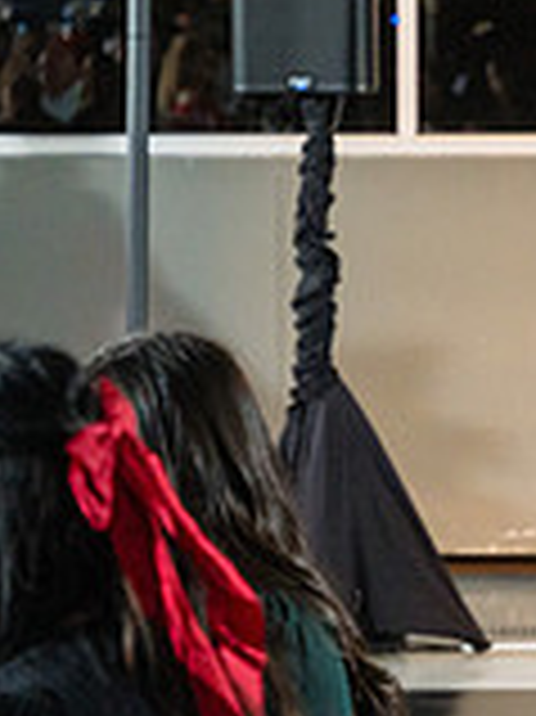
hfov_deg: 6.0
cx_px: 748
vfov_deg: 8.1
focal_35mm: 246
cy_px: 236
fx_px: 5086
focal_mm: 70
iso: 2500
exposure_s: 1/250
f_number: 2.8
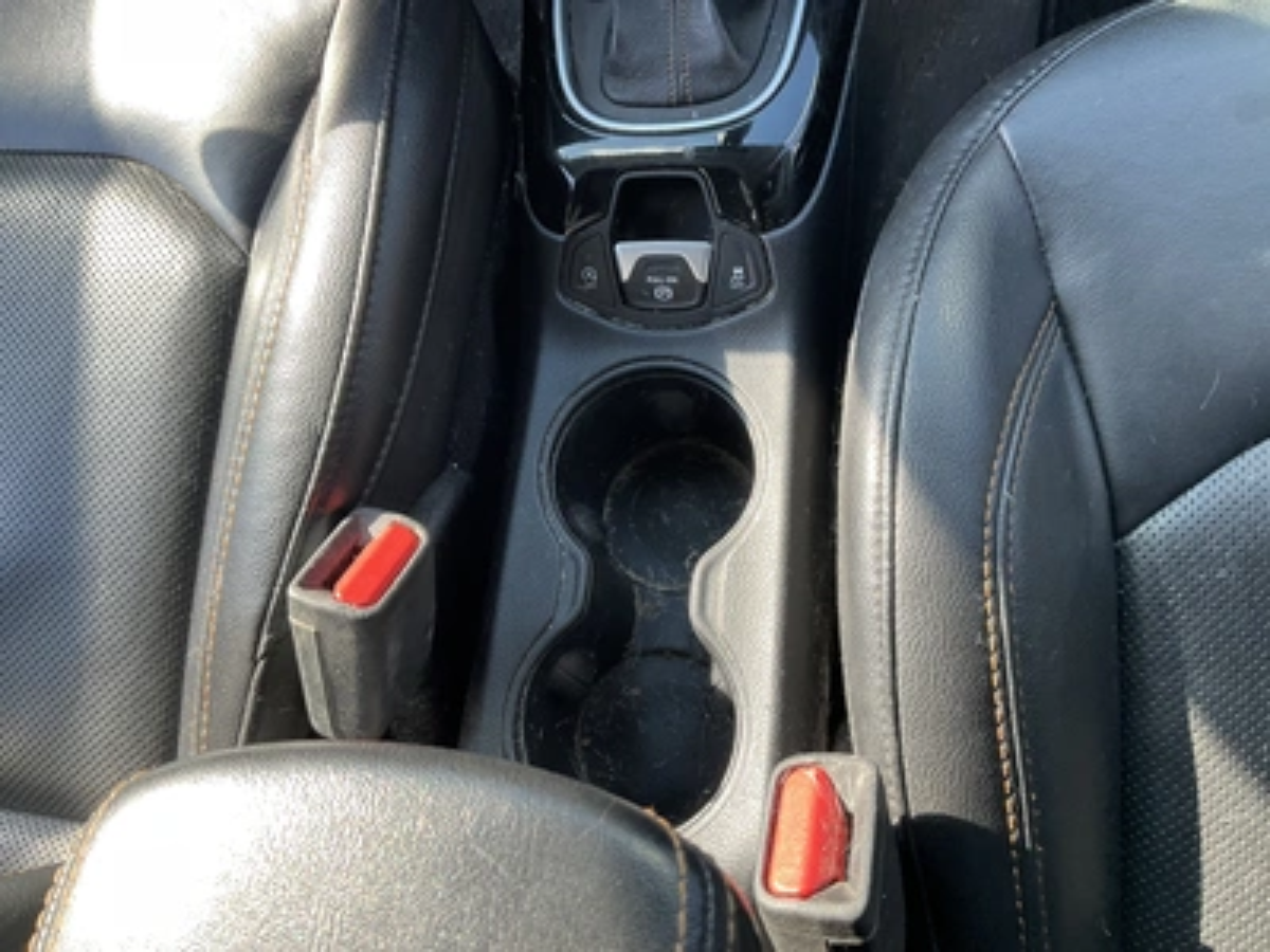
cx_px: 635
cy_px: 476
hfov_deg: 61.7
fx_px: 1064
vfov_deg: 48.2
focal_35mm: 29
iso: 50
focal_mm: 3
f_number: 1.8
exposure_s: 1/122
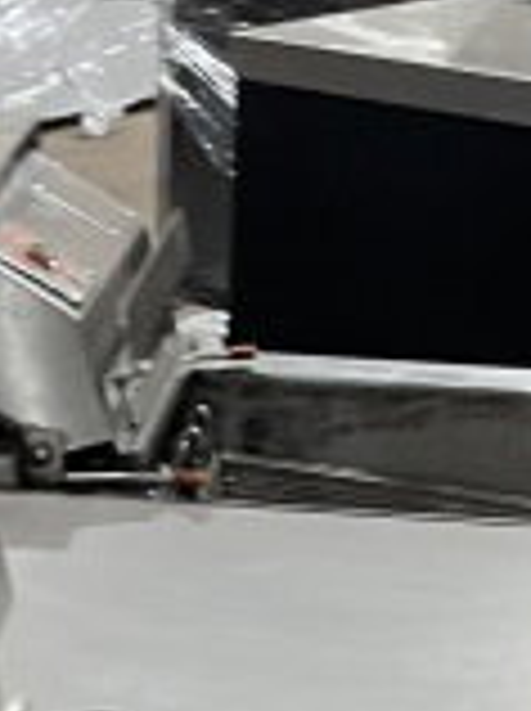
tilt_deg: -29.6
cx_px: 360
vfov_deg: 12.4
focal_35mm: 134
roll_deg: -7.4
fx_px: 2748
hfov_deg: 11.0
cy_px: 1568
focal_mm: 4.2
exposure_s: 1/60
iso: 320
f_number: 1.6
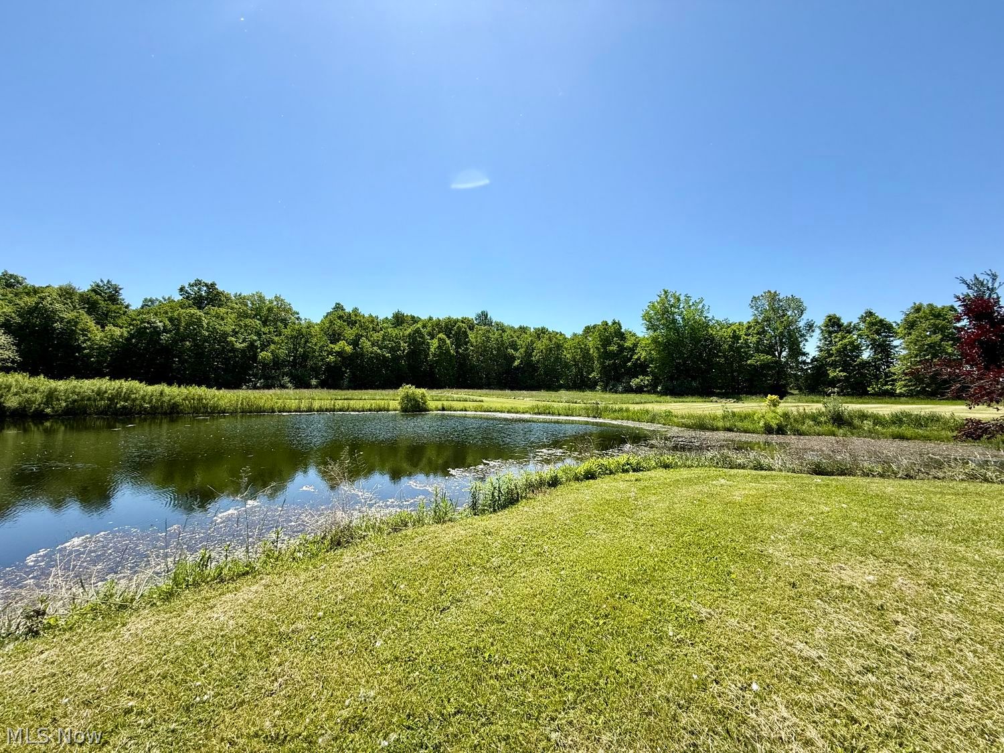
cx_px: 502
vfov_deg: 85.7
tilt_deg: +2.2
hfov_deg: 102.1
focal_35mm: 14
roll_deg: -0.6
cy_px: 376
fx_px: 406
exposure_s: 1/1745
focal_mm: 2.22
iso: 50
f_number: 2.2
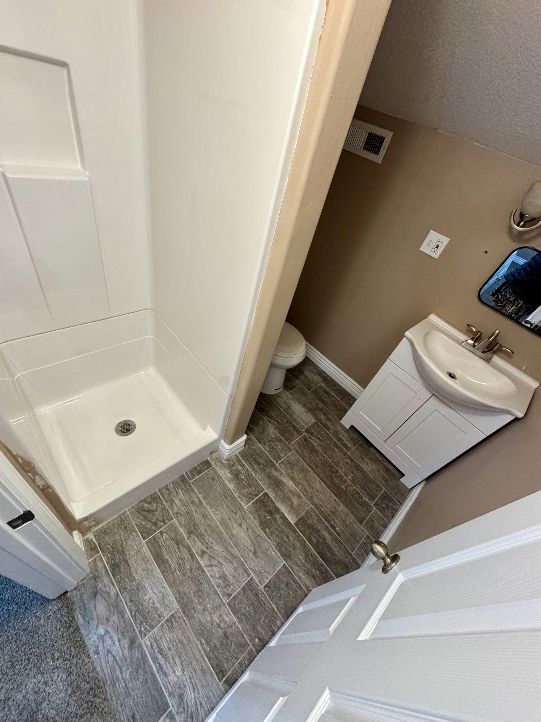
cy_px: 361
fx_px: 292
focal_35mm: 14
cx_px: 270
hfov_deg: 85.7
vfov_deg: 102.1
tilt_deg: -43.3
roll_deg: -19.0
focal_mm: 2.22
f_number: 2.2
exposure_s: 1/60
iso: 500
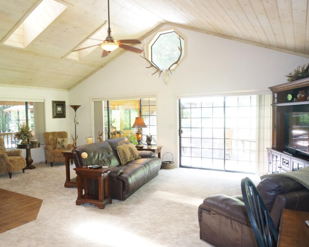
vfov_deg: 49.9
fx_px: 265
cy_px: 131
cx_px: 123
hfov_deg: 59.9
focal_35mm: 29
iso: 800
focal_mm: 16
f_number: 4
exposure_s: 1/60
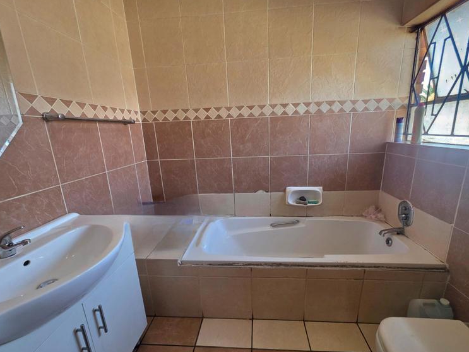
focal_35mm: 14
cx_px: 243
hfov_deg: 102.0
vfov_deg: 85.6
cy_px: 181
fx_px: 190
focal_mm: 2.2
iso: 160
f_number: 1.9
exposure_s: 1/101
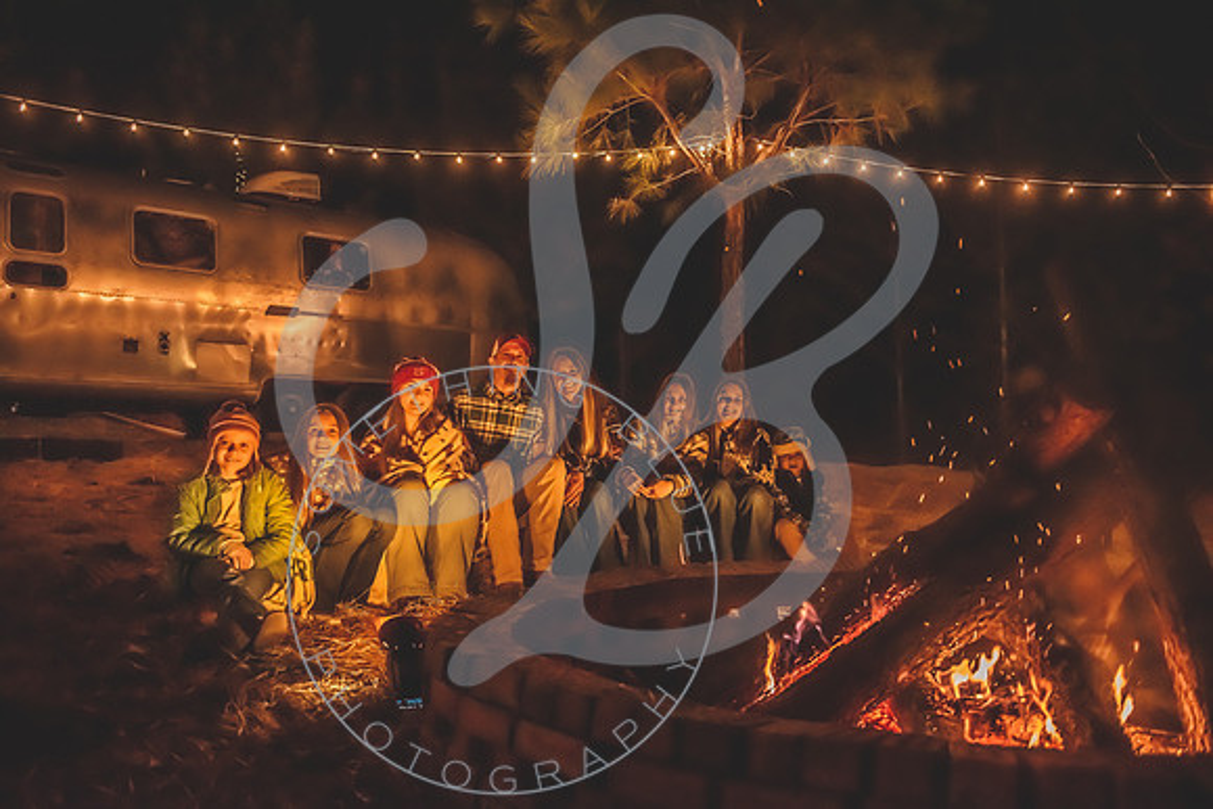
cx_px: 606
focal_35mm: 32
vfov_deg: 41.1
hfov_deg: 58.7
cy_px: 404
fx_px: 1078
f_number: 2.8
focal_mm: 32
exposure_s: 1/160
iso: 4000
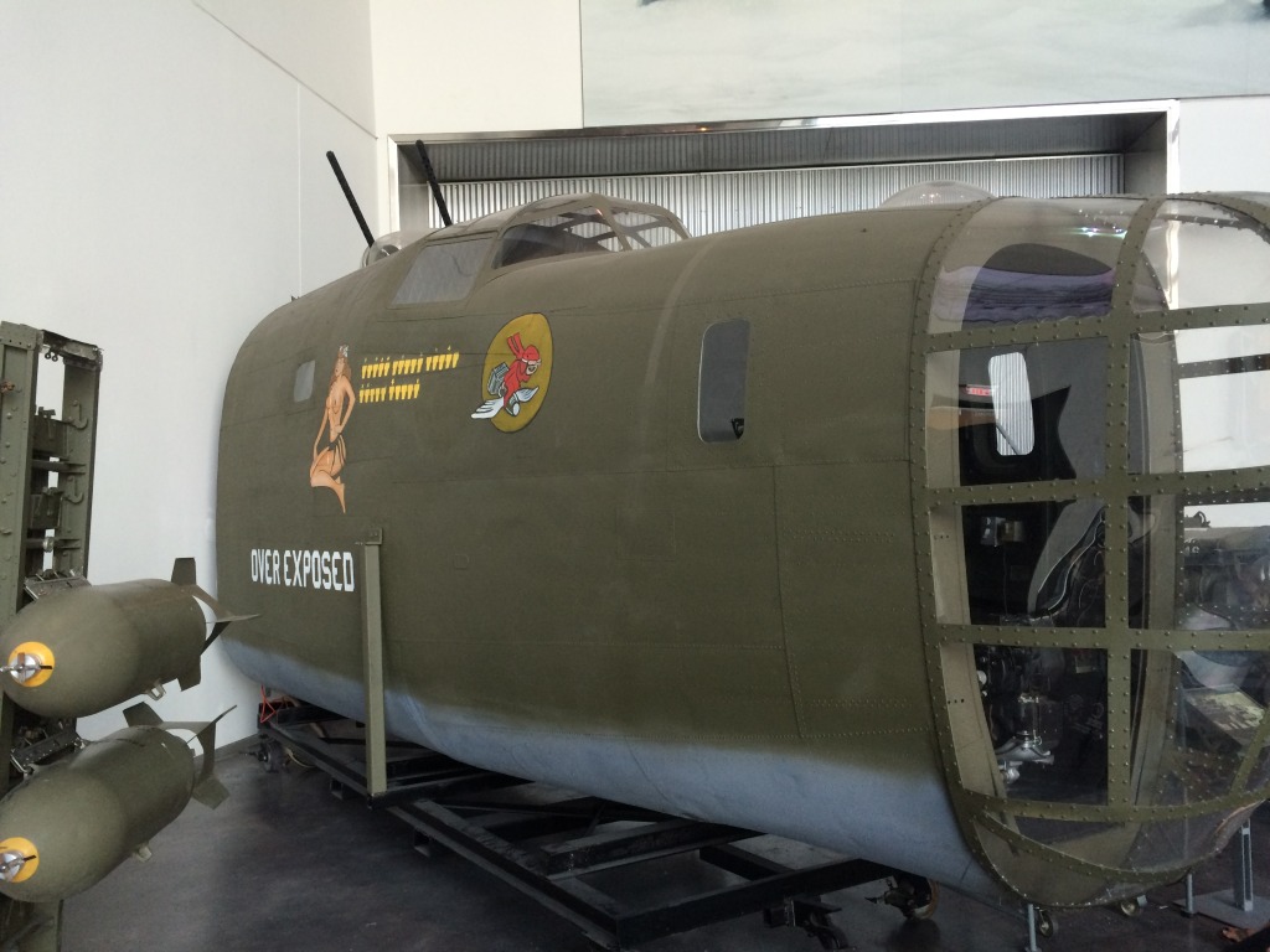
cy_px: 476
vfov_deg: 48.2
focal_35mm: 29
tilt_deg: +0.7
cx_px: 635
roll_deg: +0.8
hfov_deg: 61.7
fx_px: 1064
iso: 50
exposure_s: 1/30
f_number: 2.2
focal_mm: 4.15
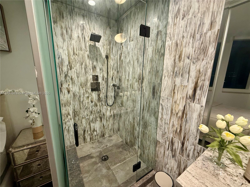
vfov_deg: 85.7
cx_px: 125
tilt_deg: -10.5
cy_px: 94
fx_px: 101
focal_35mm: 14
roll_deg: -0.2
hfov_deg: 102.1
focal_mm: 2.22
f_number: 2.2
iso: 250
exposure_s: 1/60
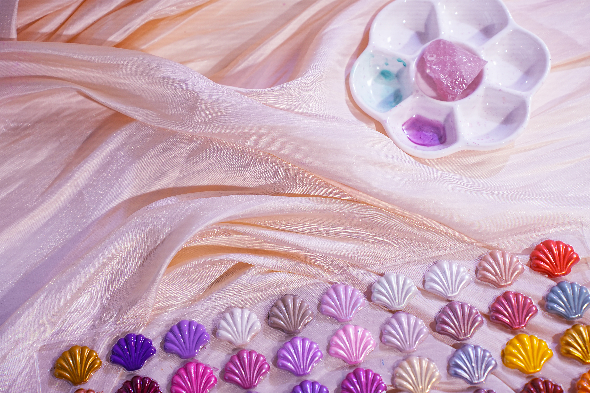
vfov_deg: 18.2
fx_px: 1229
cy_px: 196
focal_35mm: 75
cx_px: 295
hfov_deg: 27.0
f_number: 5
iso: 800
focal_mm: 75
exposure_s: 1/2000
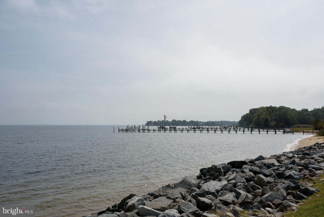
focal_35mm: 32
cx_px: 162
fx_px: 288
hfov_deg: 58.7
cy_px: 108
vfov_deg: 41.1
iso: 400
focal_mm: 32
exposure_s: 1/800
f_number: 14
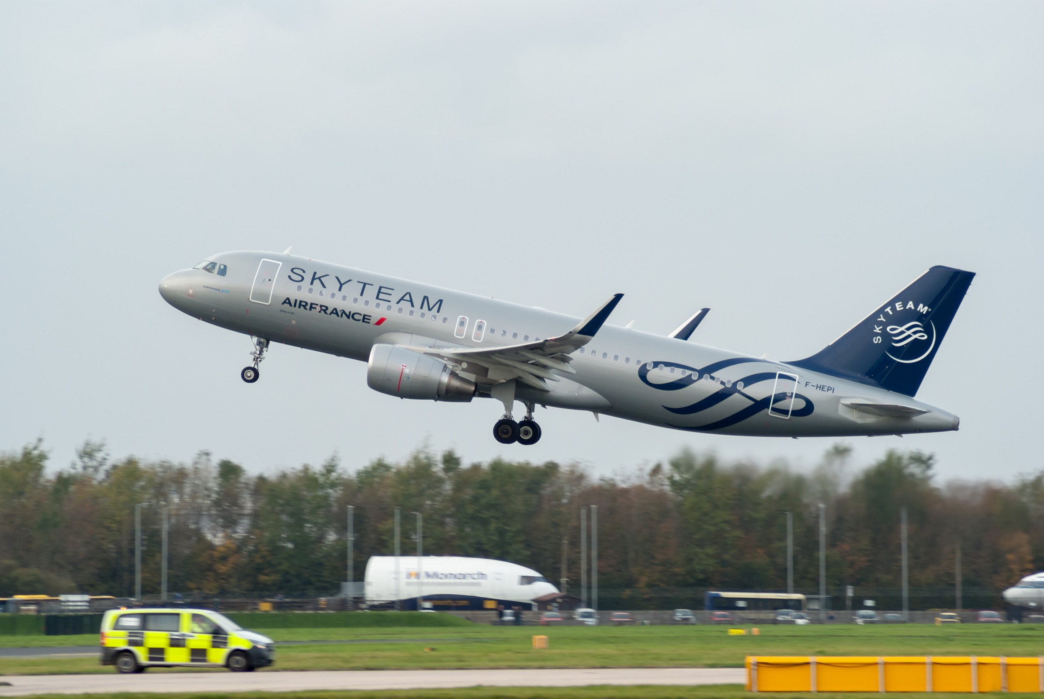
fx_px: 10018
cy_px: 350
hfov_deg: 6.0
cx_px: 522
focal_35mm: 345
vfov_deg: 4.0
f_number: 7.1
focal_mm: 230
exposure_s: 1/320
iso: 200
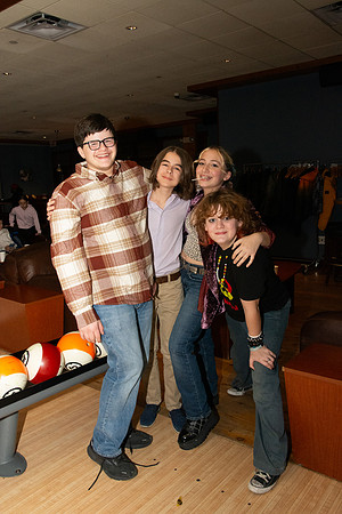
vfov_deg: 59.5
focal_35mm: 32
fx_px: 449
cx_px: 171
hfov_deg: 41.7
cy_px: 257
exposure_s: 1/250
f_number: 10
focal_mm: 21
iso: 4000
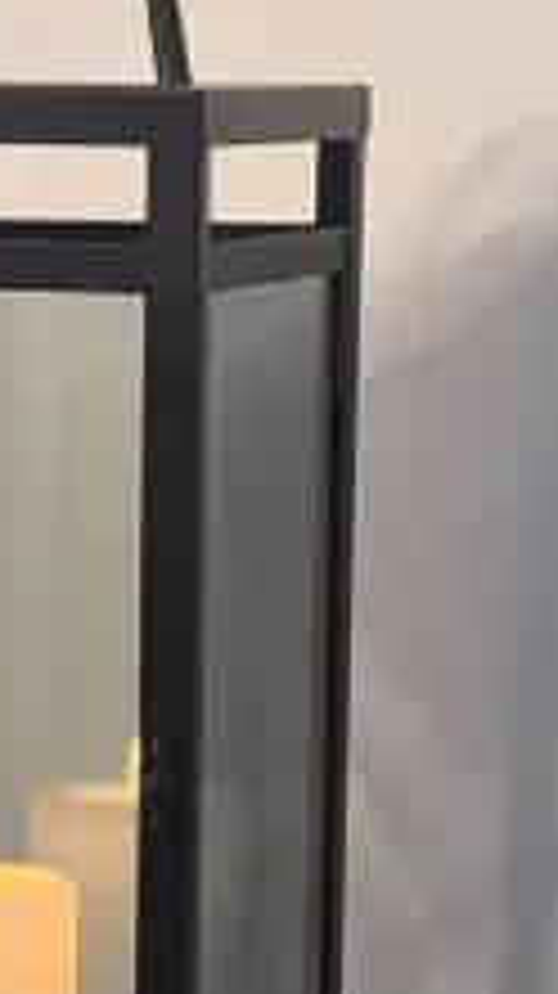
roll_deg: -0.5
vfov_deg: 11.8
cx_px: -112
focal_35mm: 182
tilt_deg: -8.9
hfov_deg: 6.6
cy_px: 882
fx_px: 4796
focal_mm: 9
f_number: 2.8
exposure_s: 1/25
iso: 1000
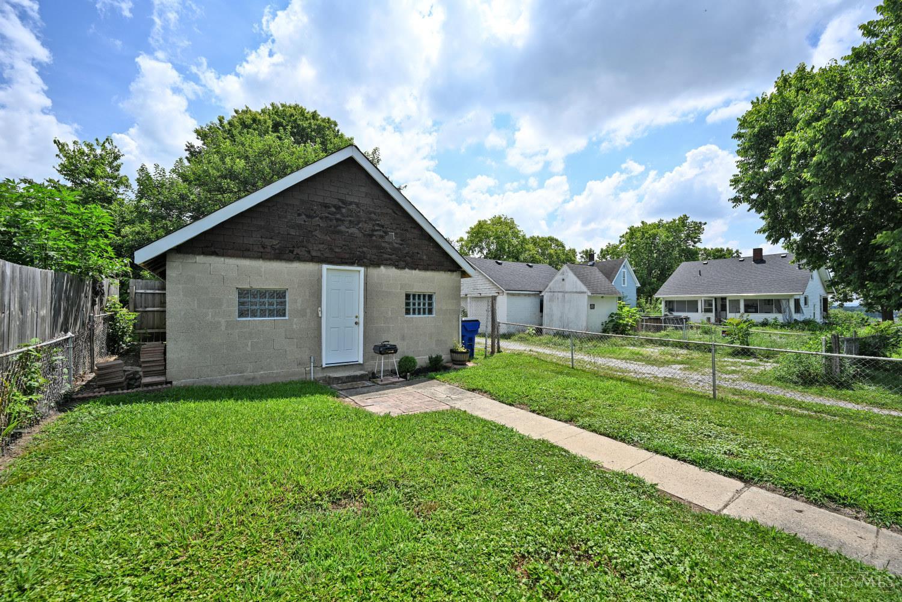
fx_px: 351
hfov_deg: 104.3
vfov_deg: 81.2
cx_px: 451
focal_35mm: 14
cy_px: 301
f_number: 7.1
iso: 100
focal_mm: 14
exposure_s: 1/400
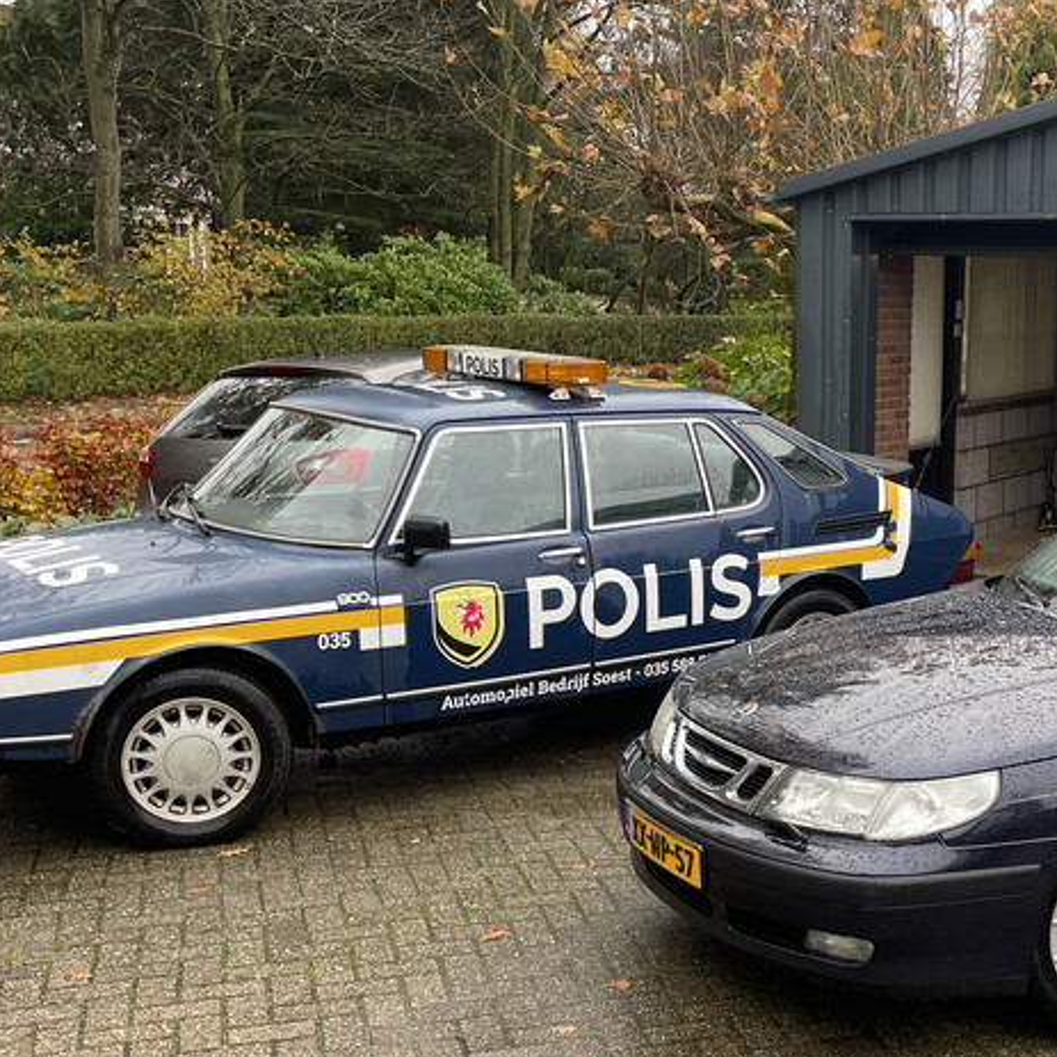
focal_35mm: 53
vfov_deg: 32.0
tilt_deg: -12.2
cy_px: 687
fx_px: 1831
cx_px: 869
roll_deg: -1.7
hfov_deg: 31.3
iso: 40
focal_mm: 4.2
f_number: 1.6
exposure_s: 1/121
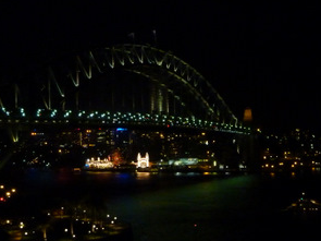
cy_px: 134
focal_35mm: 61
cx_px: 168
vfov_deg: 24.0
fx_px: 565
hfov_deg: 31.7
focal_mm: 7.3
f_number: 3.7
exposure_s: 1/8
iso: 800
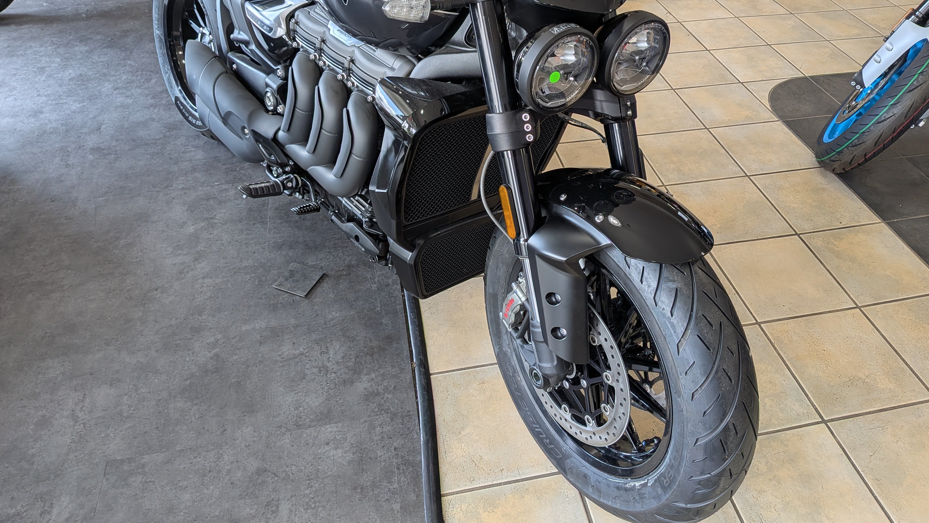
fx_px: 665
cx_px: 469
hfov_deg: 69.9
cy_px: 179
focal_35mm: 27
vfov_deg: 42.4
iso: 25
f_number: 1.7
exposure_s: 1/142
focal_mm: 4.53
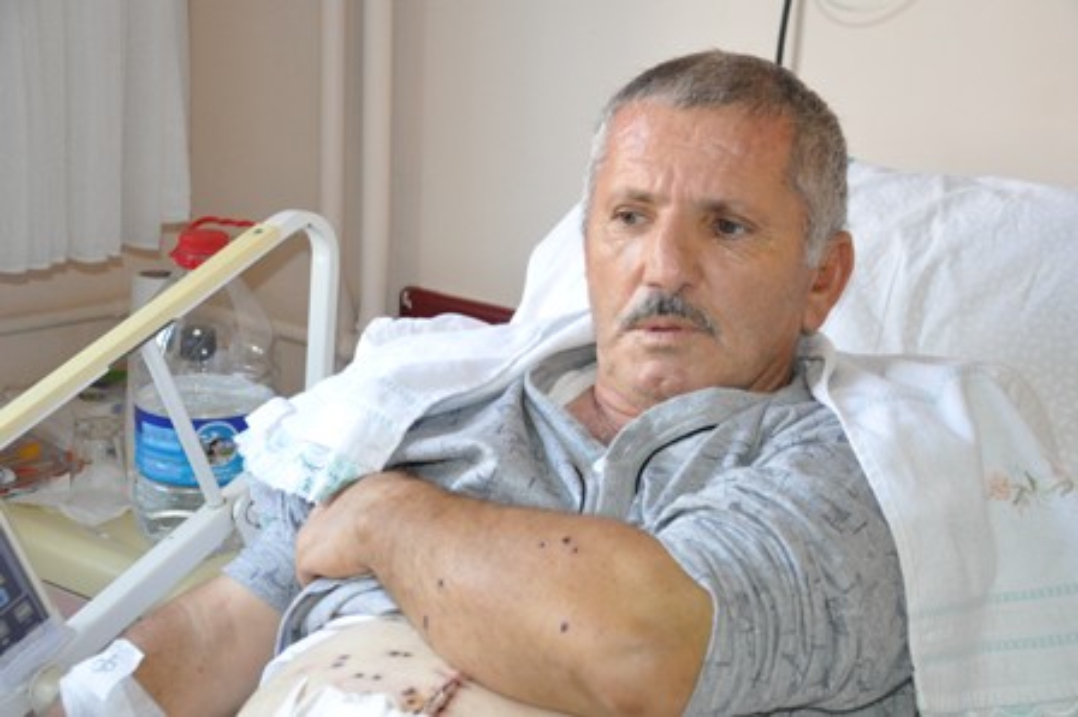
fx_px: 1795
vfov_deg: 22.6
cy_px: 358
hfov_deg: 33.4
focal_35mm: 60
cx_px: 539
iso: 2500
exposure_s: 1/160
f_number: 5.6
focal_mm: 40
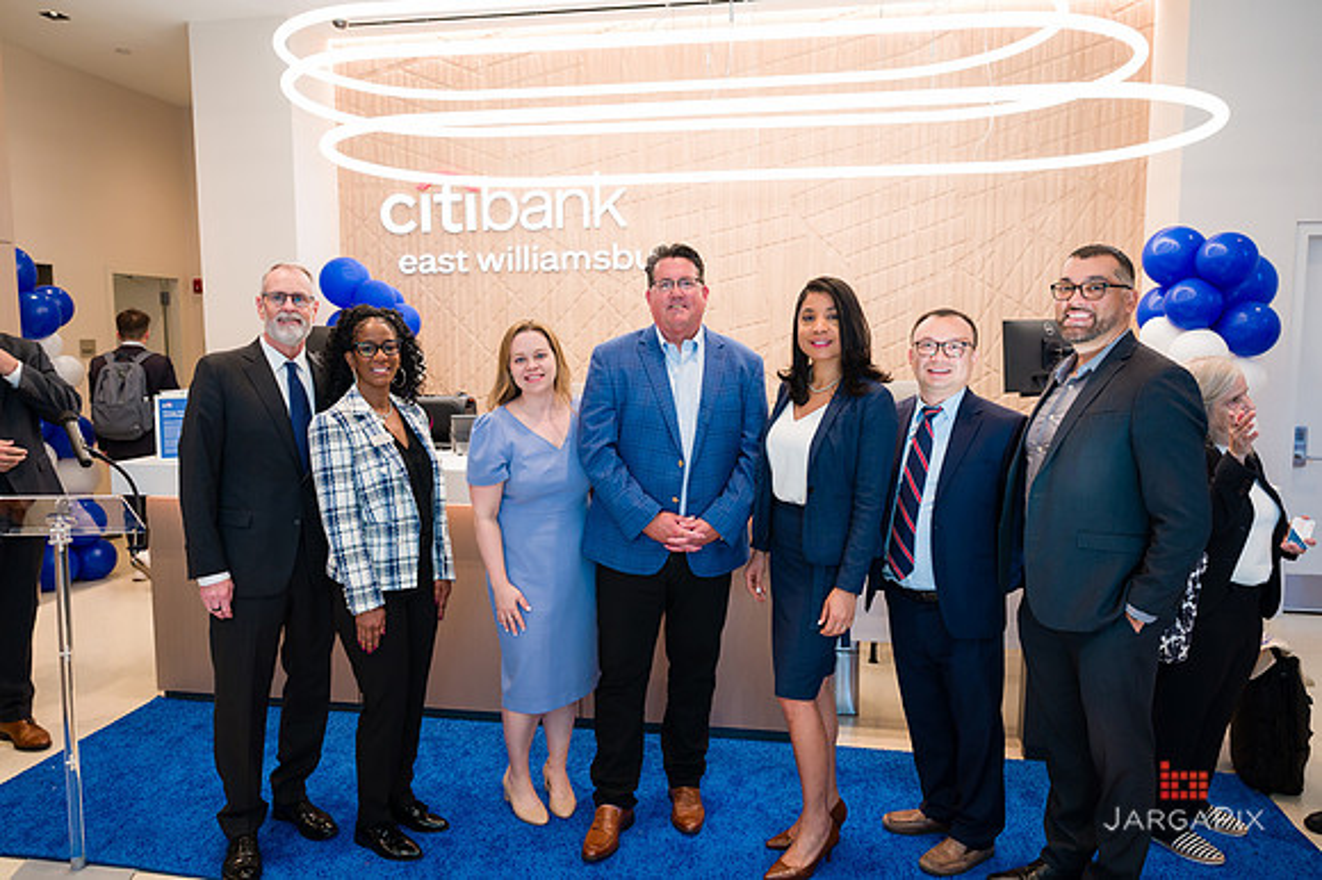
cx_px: 661
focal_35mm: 26
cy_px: 440
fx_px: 950
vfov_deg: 49.7
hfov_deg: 69.7
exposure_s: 1/200
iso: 800
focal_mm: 25
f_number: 4
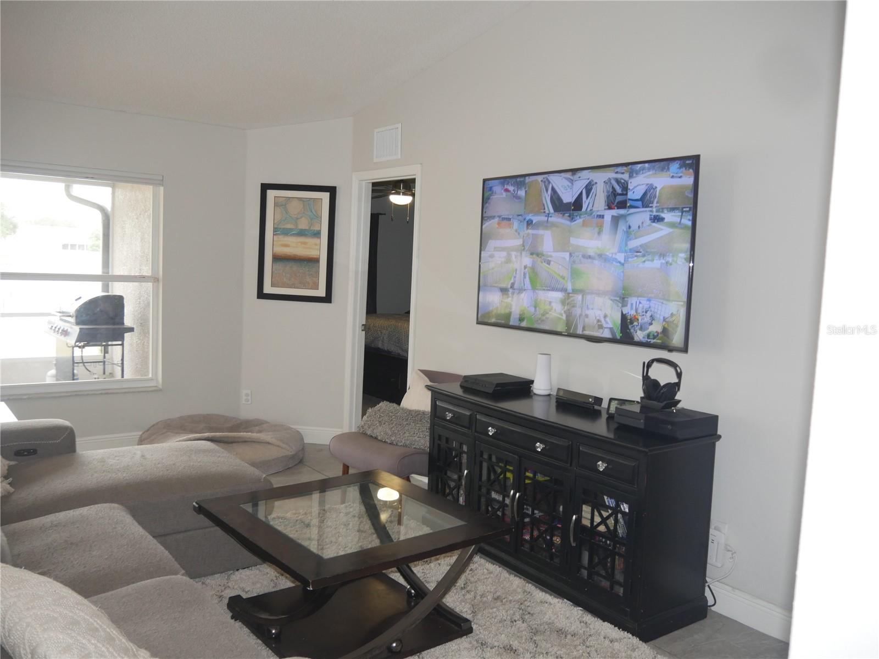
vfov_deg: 49.7
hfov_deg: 63.4
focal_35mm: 28
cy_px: 330
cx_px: 440
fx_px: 711
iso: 500
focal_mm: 14
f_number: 4
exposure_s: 1/60
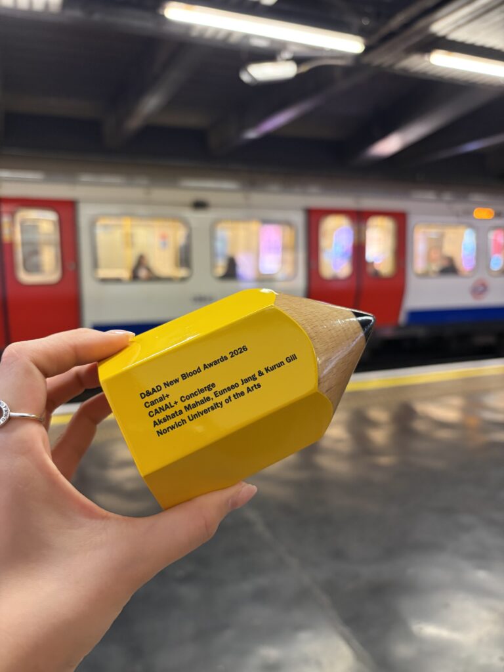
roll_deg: +0.5
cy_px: 336
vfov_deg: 67.3
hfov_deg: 53.1
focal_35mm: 26
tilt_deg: -8.7
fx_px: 505
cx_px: 252
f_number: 1.6
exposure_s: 1/50
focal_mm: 5.96
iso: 320
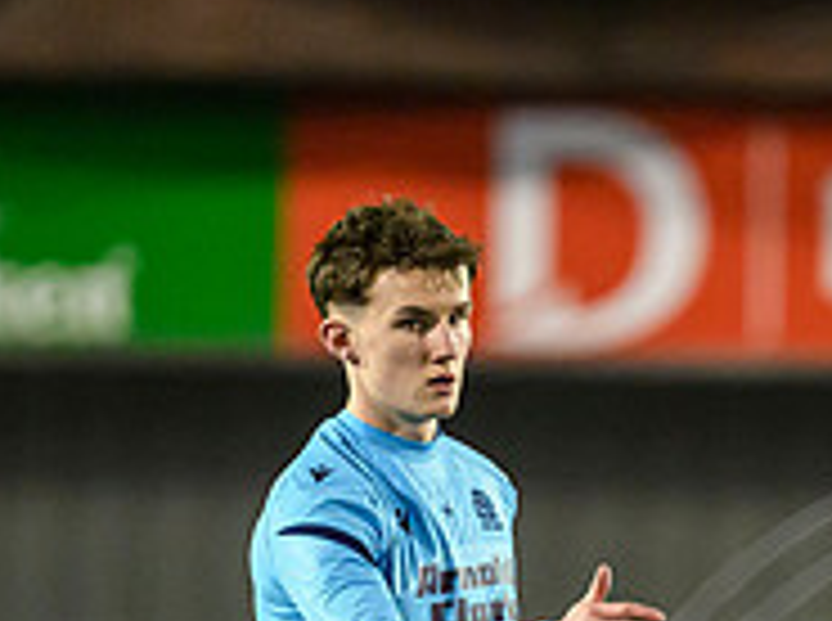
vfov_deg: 0.8
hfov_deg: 1.1
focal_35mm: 1886
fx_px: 45242
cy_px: 1019
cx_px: 1264
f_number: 3.2
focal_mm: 400
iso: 5000
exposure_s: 1/500
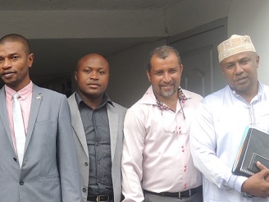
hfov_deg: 23.3
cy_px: 200
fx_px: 622
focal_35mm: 80
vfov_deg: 18.0
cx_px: -6
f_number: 3.2
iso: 100
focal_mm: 6.3
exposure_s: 1/160
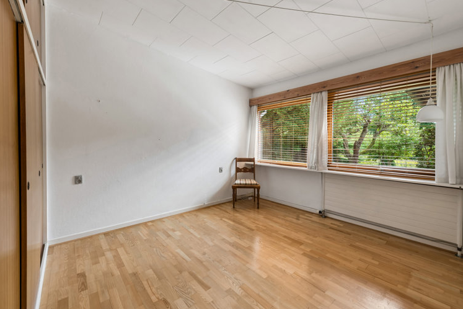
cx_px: 231
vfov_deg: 77.3
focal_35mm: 15
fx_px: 193
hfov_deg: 100.4
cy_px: 148
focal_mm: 14
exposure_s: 1/8
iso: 250
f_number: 10
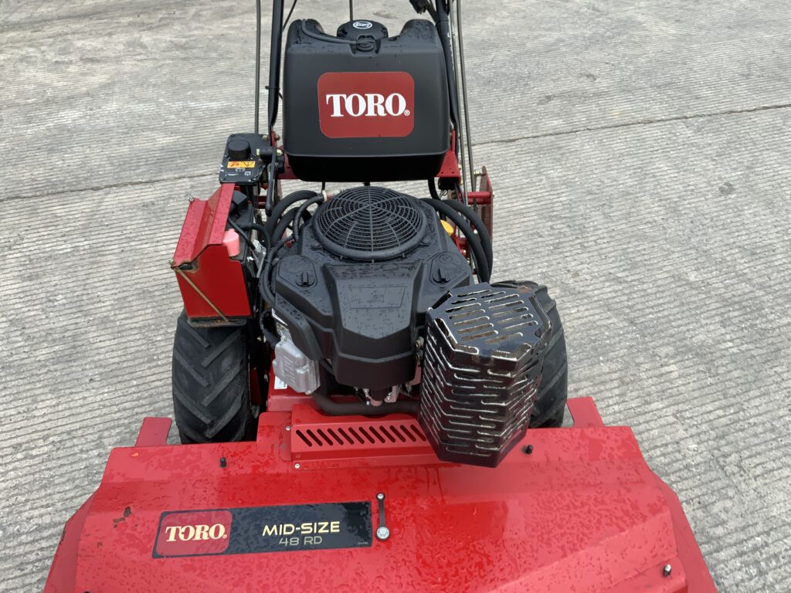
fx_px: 663
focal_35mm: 29
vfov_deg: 48.2
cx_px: 396
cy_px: 296
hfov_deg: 61.7
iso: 16
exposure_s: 1/137
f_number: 1.8
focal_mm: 3
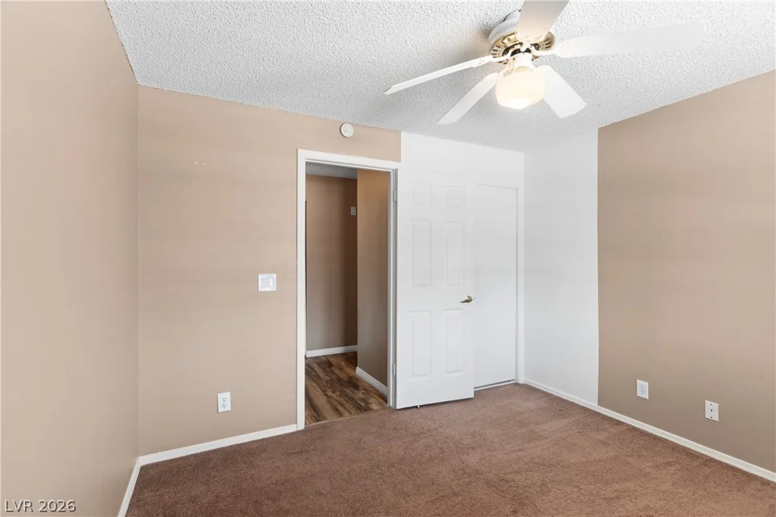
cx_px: 388
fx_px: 366
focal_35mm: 17
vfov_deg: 70.5
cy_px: 258
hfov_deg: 93.3
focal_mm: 17
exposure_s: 1/5
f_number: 8
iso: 400
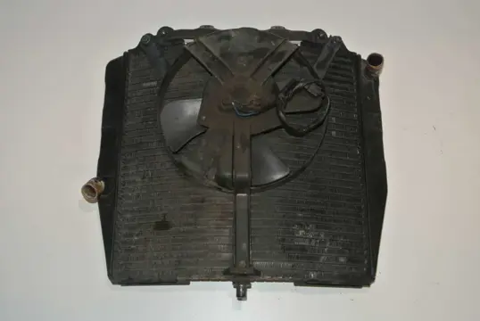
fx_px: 627
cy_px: 160
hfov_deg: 41.9
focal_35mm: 47
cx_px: 240
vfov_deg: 28.7
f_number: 4.5
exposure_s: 1/60
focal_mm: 17.5
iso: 200
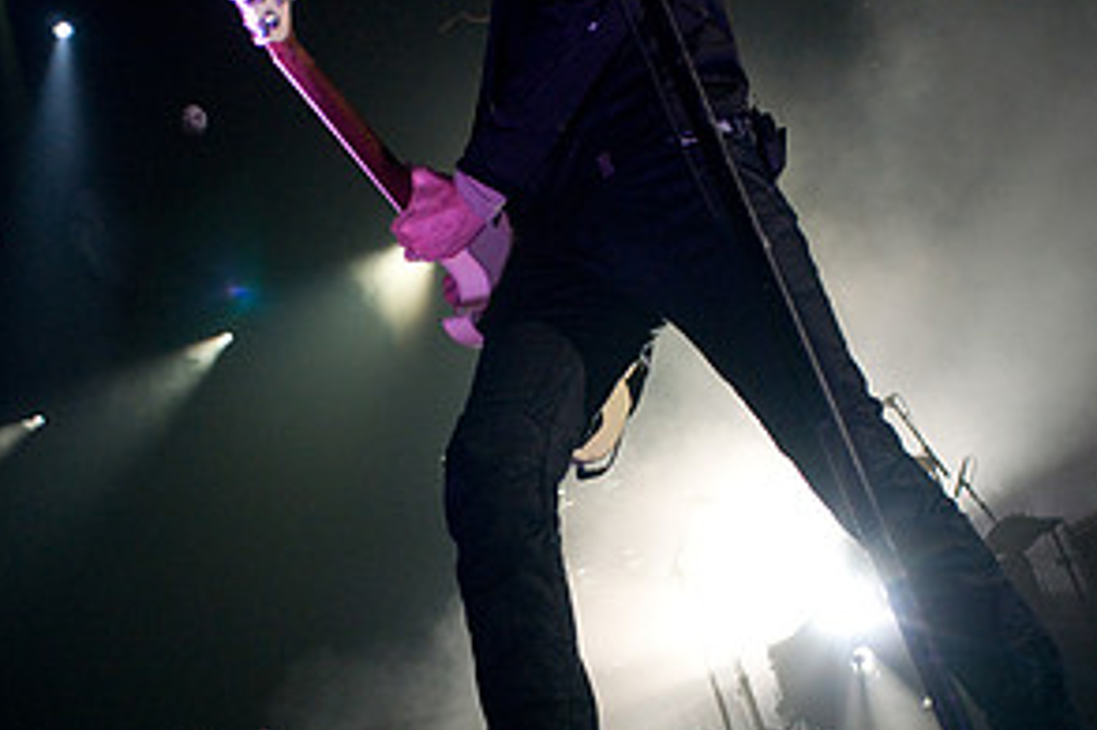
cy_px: 460
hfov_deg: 42.8
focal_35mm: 46
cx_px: 545
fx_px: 1401
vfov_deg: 29.1
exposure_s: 1/320
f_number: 3.2
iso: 1000
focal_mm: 20
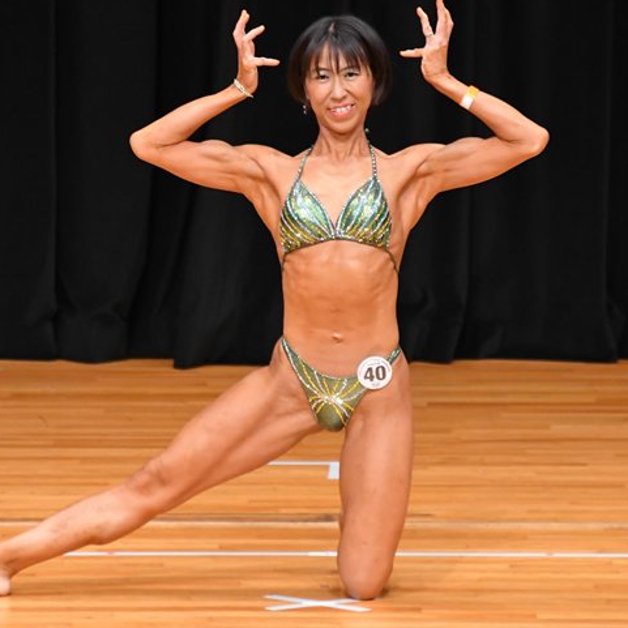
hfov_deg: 3.4
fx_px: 10529
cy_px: 298
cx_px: 262
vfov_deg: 3.4
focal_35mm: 513
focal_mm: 250
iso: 4000
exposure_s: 1/400
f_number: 5.6
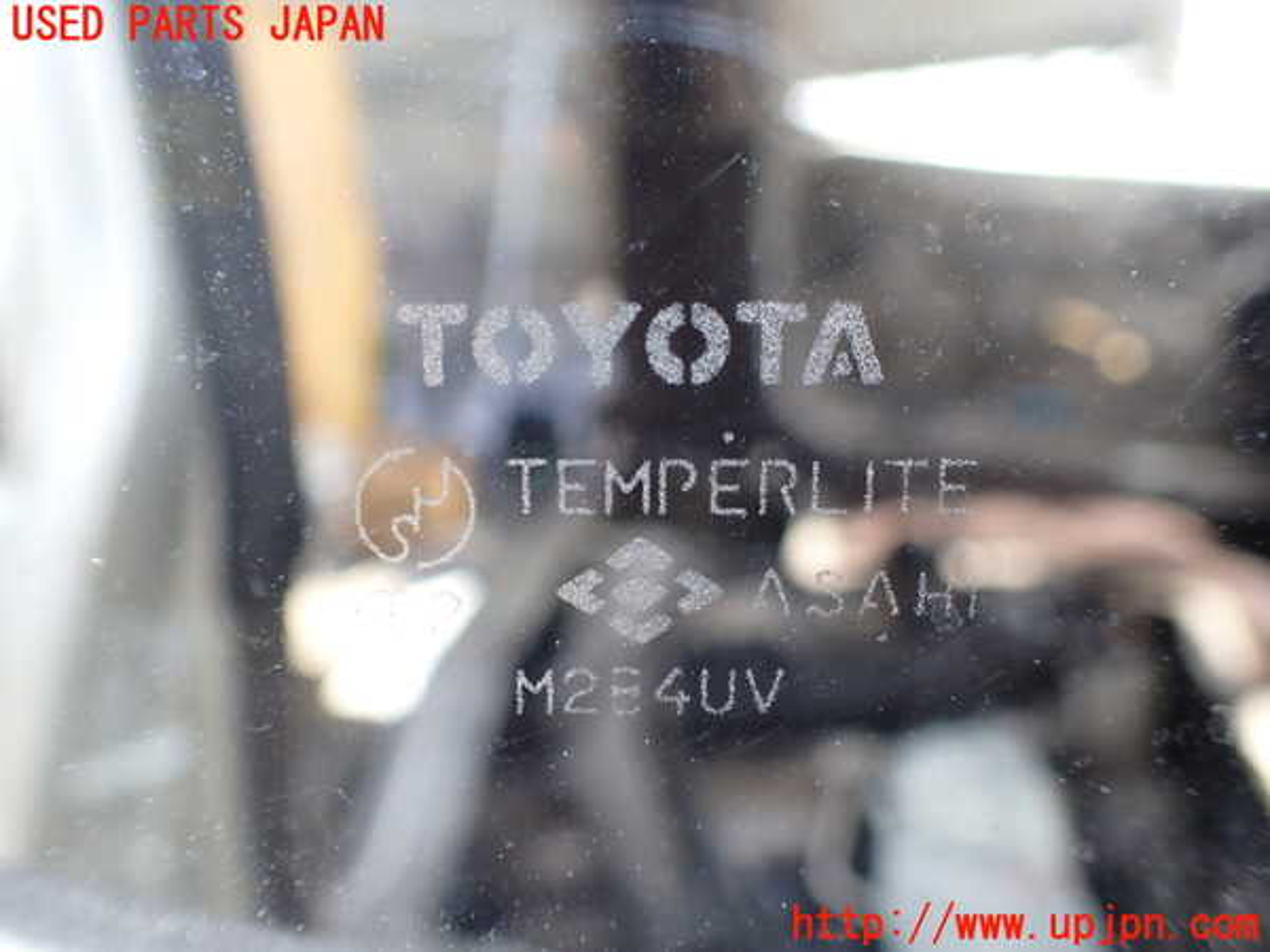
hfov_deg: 60.0
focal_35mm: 30
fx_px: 1101
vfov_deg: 46.8
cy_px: 476
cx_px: 635
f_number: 2.3
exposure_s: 1/125
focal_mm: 5.4
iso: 100
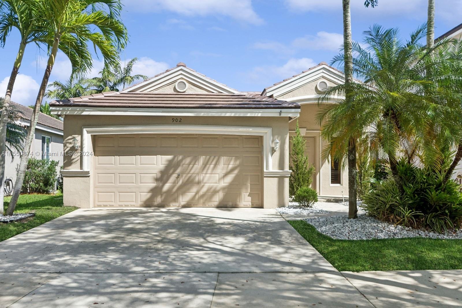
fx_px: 462
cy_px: 154
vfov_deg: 36.9
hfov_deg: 53.1
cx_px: 231
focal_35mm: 36
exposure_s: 1/4000
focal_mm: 24
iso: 250
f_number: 4.5
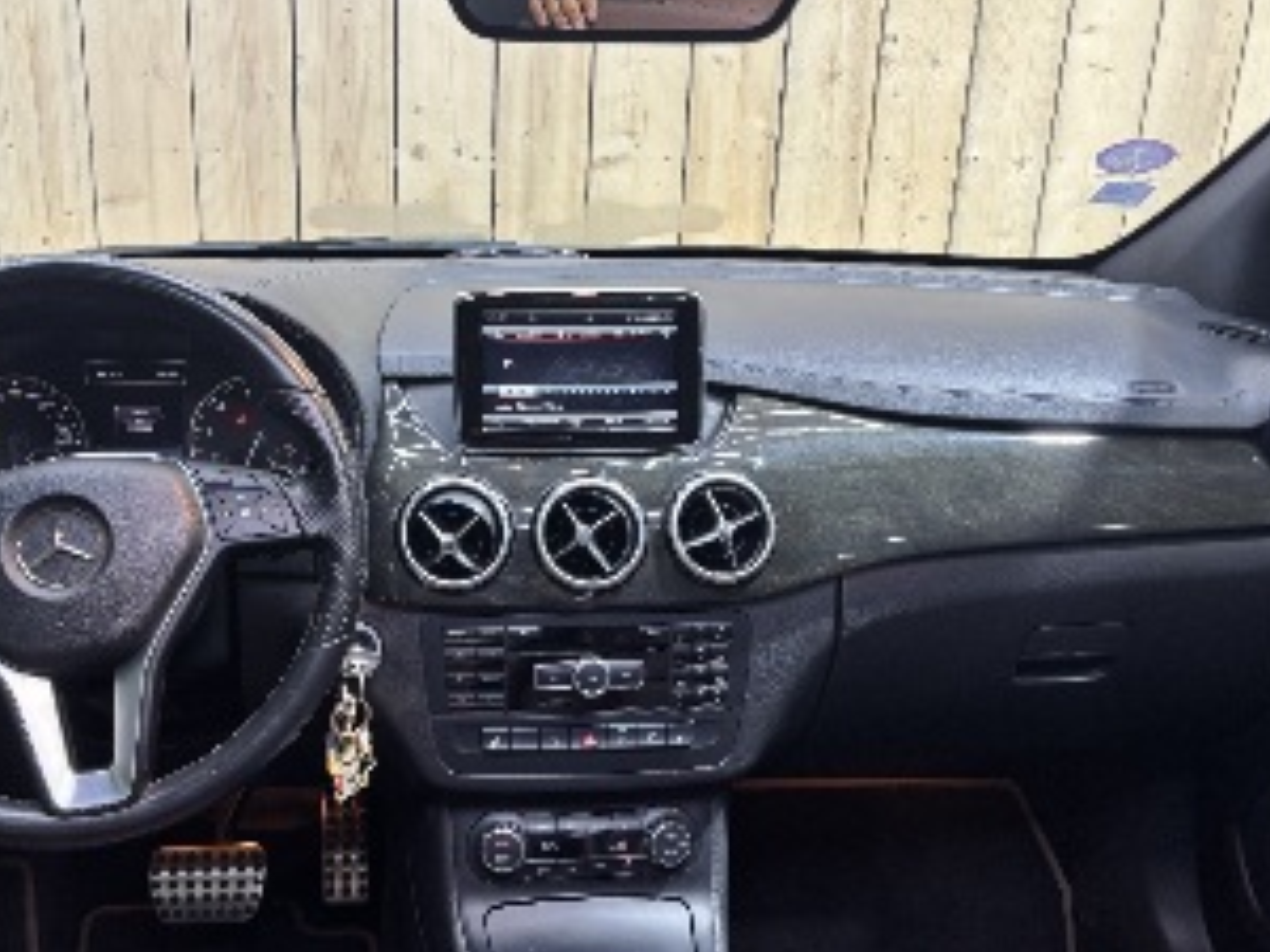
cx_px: 512
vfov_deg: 39.6
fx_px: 1321
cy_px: 512
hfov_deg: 51.0
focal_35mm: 36
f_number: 1.6
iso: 100
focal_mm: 5.96
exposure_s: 1/50
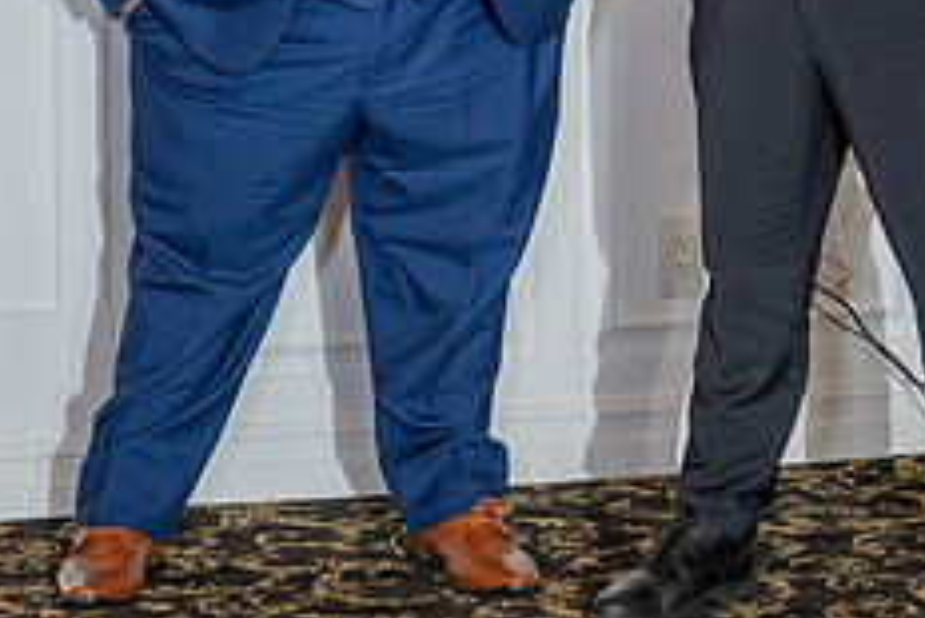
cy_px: -142
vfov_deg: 7.8
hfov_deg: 11.7
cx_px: 670
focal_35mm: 175
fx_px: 4499
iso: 640
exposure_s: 1/160
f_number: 2.8
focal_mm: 70
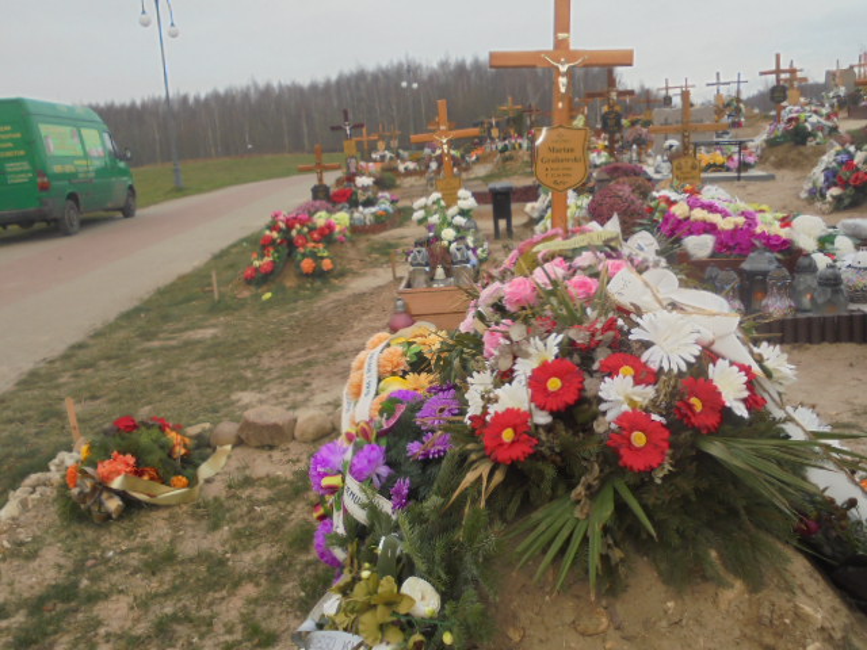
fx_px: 852
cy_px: 325
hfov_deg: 54.0
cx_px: 434
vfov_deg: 41.8
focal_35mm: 34
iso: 100
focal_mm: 6.1
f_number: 4
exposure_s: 1/160
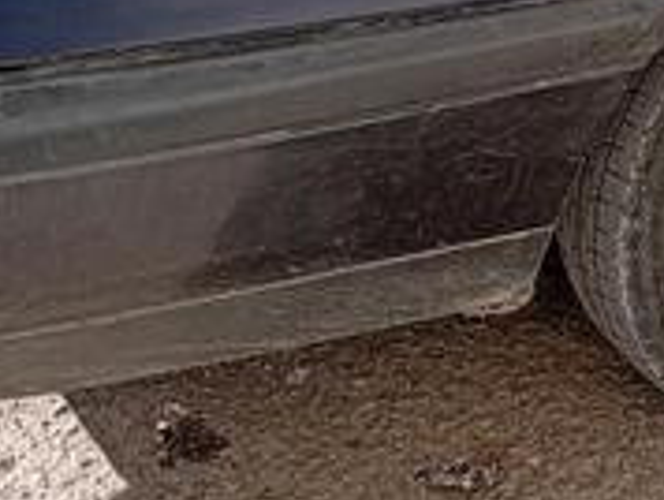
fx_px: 1902
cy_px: -271
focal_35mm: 99
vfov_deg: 14.0
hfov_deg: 17.9
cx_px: 974
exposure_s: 1/187
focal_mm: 3.98
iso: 50
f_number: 1.8
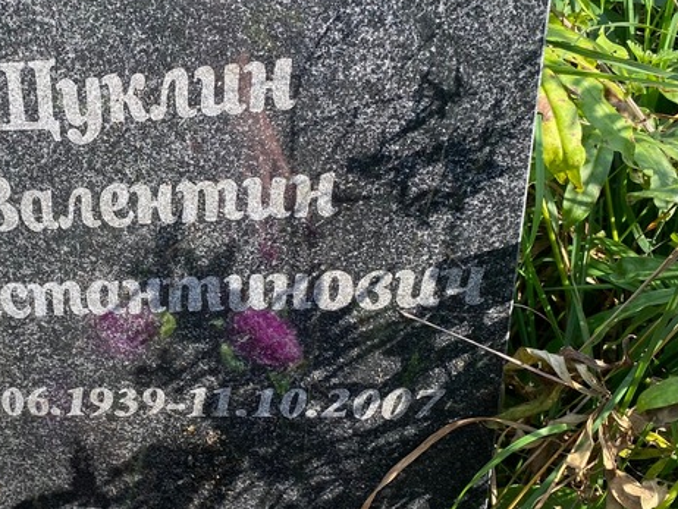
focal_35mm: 45
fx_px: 882
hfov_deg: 40.5
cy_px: 277
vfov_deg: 32.2
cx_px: 148
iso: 32
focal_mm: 4.25
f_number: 1.8
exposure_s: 1/510
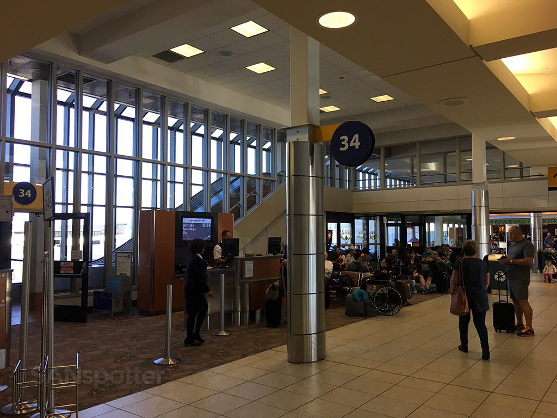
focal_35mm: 29
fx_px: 467
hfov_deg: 61.7
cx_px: 278
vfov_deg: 48.2
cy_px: 209
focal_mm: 4.15
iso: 25
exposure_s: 1/40
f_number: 2.2
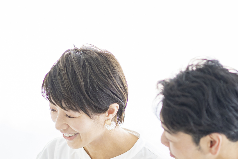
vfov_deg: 6.2
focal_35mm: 220
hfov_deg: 9.3
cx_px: 54
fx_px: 1454
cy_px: 185
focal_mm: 85
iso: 400
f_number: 1.8
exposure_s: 1/320
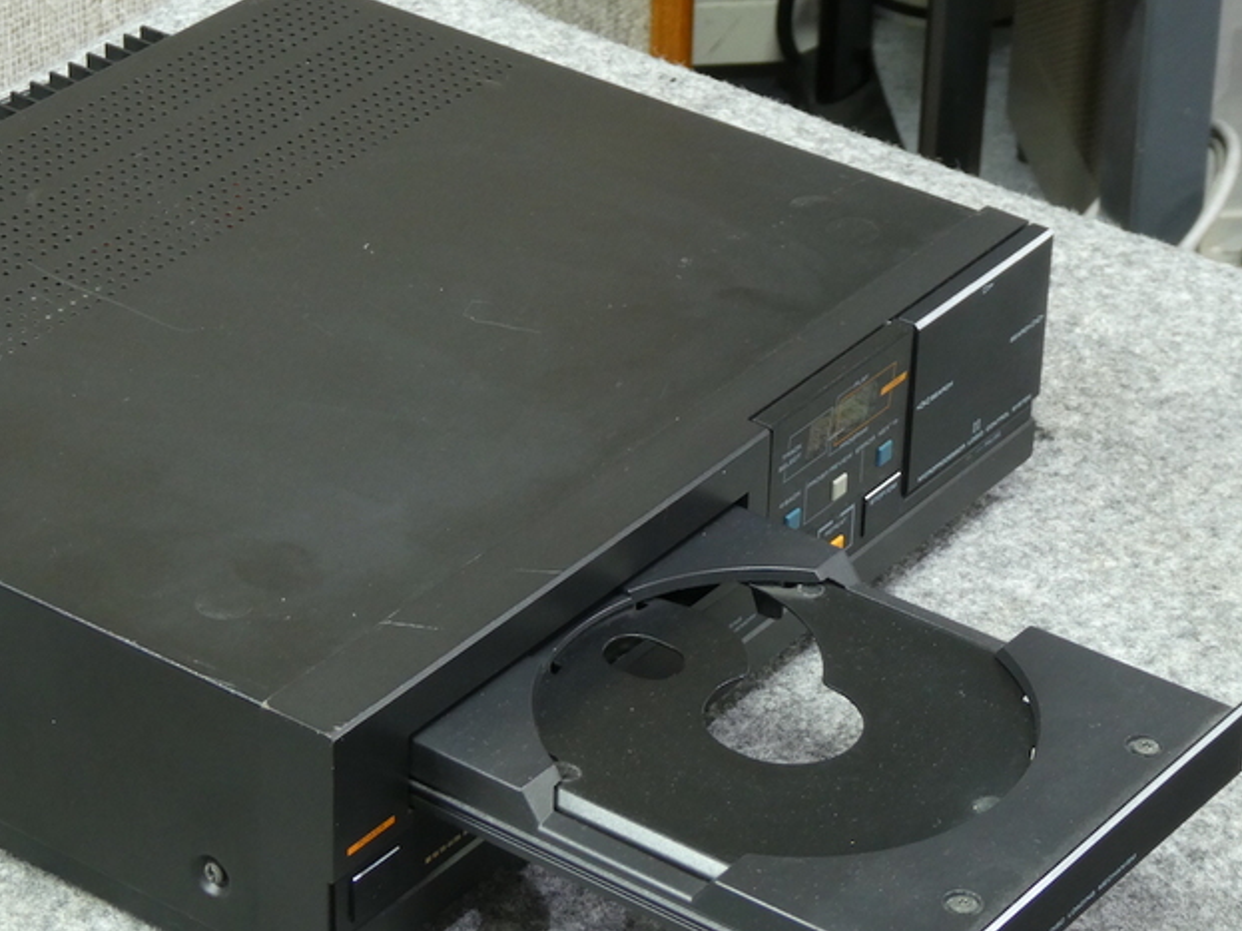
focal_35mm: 114
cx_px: 411
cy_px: 560
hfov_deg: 17.2
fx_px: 4089
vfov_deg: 13.0
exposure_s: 1/2.5
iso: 200
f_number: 4.6
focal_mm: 13.2
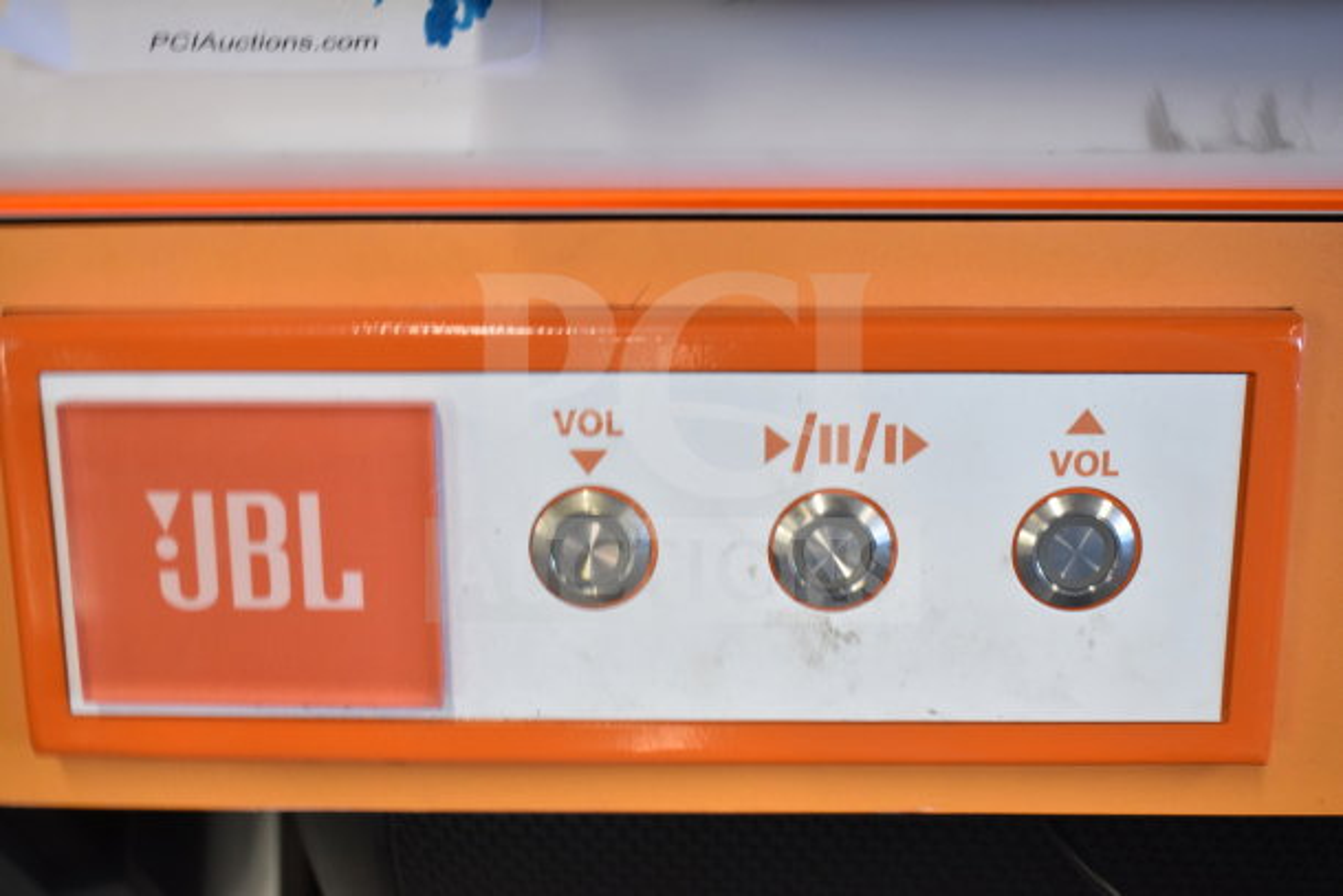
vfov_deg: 30.9
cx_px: 672
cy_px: 448
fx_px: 1623
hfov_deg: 45.0
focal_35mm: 44
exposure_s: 1/50
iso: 900
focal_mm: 29
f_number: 4.2
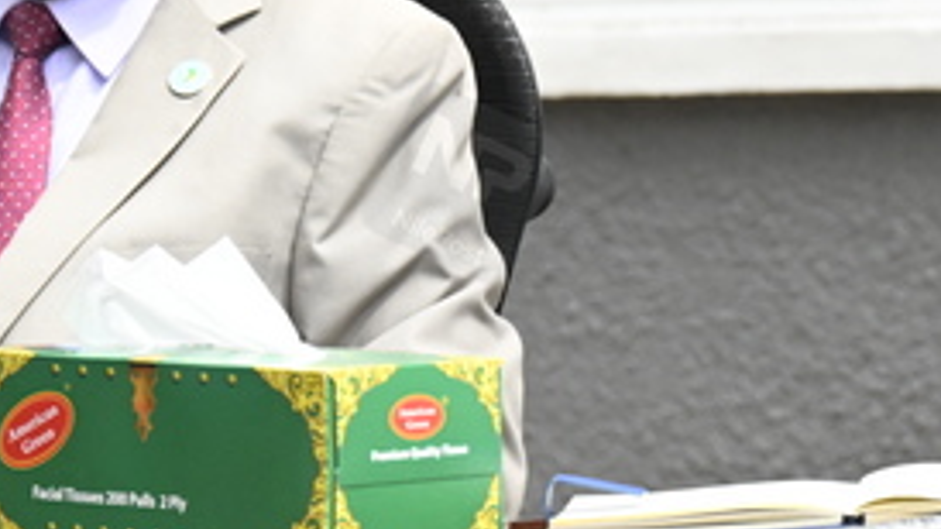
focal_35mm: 317
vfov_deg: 3.8
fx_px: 7908
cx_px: 910
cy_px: 467
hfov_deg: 6.8
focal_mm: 92
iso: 2500
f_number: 6.3
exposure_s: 1/2500
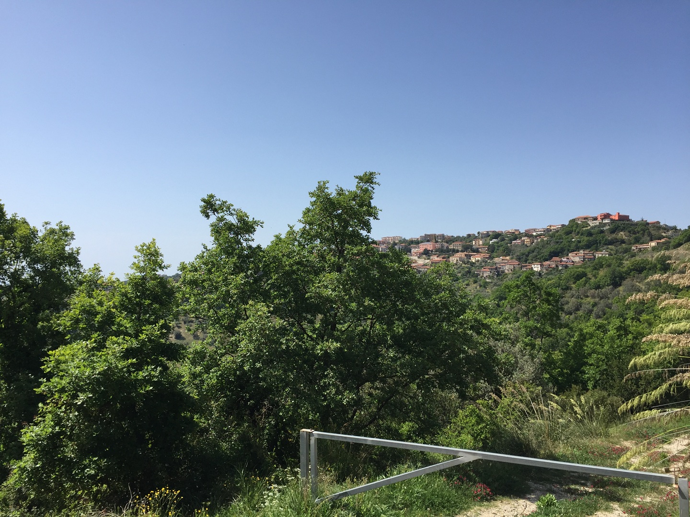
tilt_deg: +3.6
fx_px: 578
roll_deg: -1.4
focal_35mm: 29
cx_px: 345
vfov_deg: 48.2
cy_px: 258
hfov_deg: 61.7
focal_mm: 4.15
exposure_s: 1/1980
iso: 32
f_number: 2.2
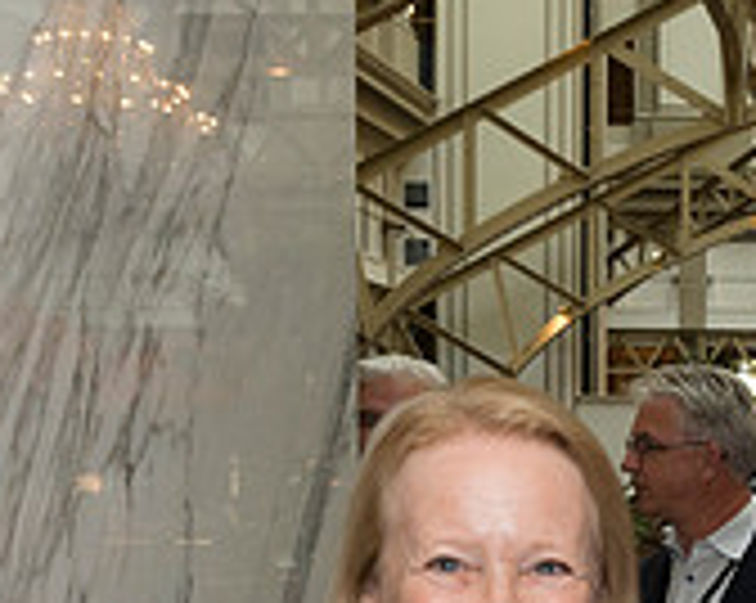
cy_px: 745
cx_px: 994
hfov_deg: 18.9
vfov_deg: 15.7
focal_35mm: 94
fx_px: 2101
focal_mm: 29
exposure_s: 1/125
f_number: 5
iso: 800
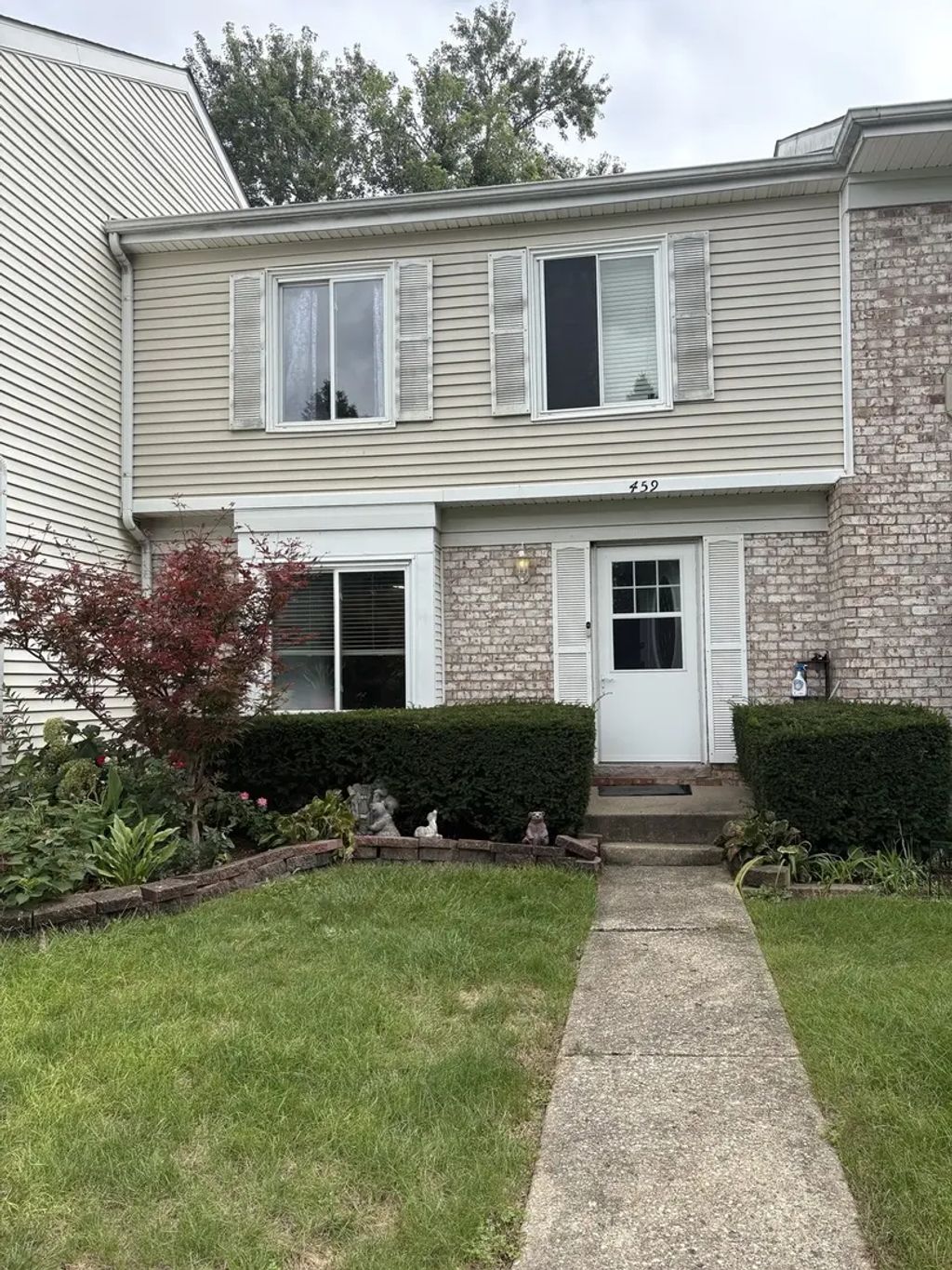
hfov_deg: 53.1
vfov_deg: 67.3
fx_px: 953
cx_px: 476
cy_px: 635
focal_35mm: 26
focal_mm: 5.96
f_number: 1.6
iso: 64
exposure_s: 1/2364
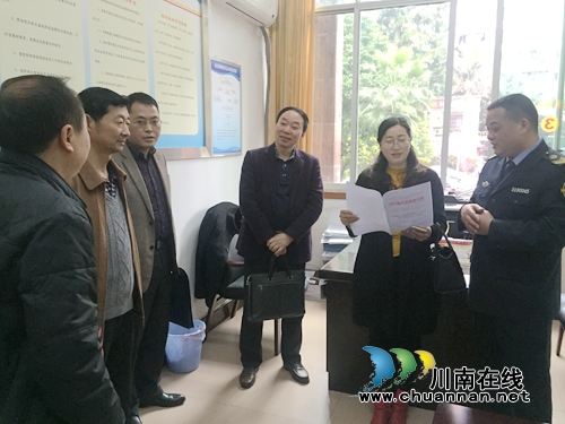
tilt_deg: -8.8
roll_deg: -0.8
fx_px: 473
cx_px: 282
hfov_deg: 61.7
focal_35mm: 29
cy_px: 212
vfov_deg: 48.2
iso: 200
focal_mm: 4.15
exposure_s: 1/33
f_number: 2.2
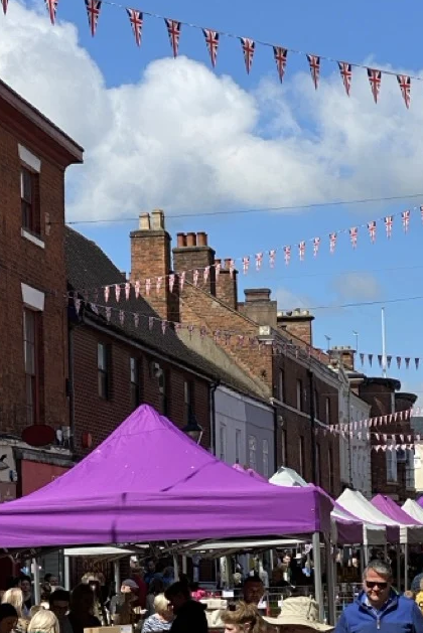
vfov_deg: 18.5
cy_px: 454
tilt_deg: +4.2
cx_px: 268
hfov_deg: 12.5
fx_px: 1936
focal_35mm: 110
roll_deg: +1.2
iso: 20
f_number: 2
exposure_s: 1/1370
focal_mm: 6
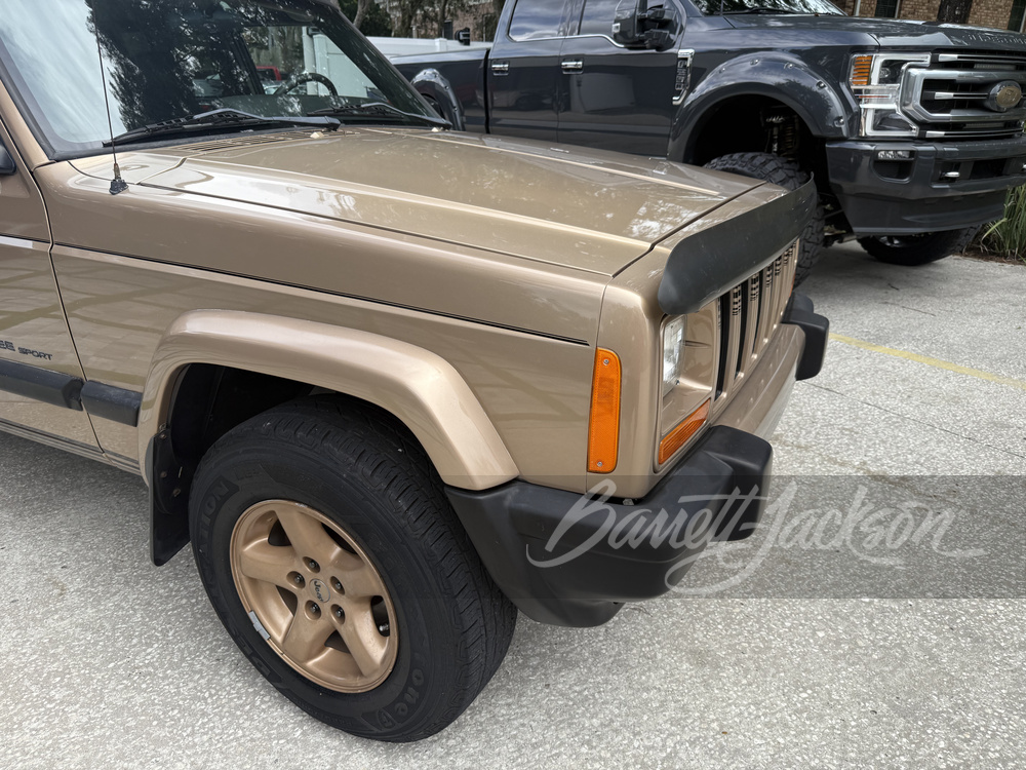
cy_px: 385
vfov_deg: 56.8
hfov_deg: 71.6
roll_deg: +1.8
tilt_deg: -24.0
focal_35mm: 24
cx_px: 513
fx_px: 711
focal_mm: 6.76
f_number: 1.78
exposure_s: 1/1271
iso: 80
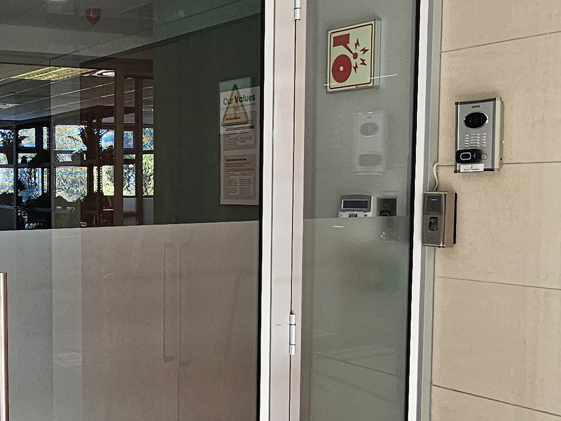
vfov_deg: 30.2
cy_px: 250
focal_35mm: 48
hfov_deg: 37.7
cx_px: 85
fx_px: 778
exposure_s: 1/359
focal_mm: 2.2
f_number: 2.2
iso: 64
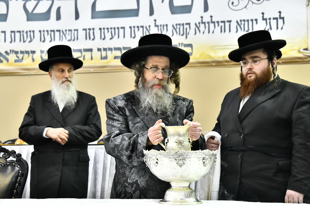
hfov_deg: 34.5
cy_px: 103
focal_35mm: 58
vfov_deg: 23.4
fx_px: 499
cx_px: 155
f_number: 5.6
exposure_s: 1/160
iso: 4000
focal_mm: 58
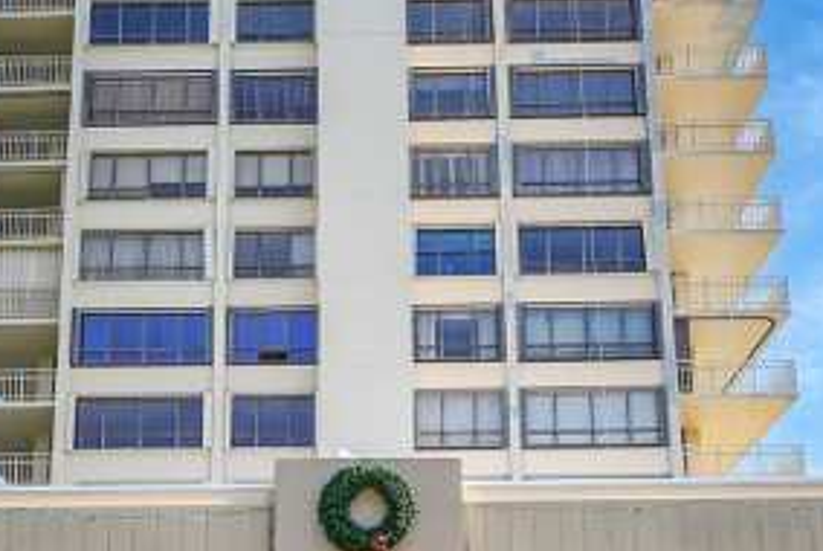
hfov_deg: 43.4
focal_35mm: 45
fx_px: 1030
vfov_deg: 26.7
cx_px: 351
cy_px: 654
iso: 400
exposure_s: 1/500
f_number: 8
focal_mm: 16
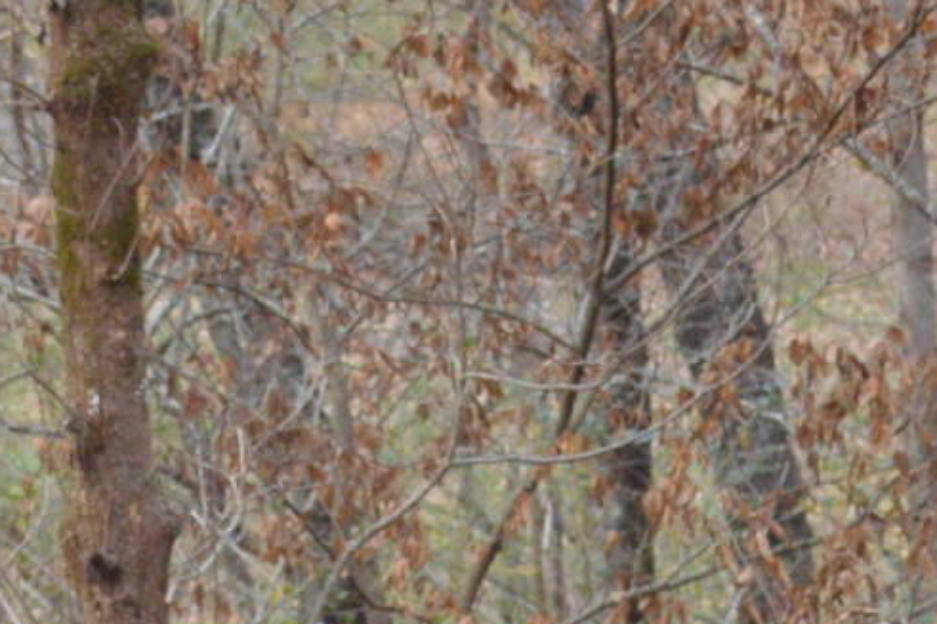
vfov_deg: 4.7
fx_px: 7623
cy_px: -300
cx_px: -1023
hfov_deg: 6.8
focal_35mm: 293
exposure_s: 1/125
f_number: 5.6
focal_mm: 32
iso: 400
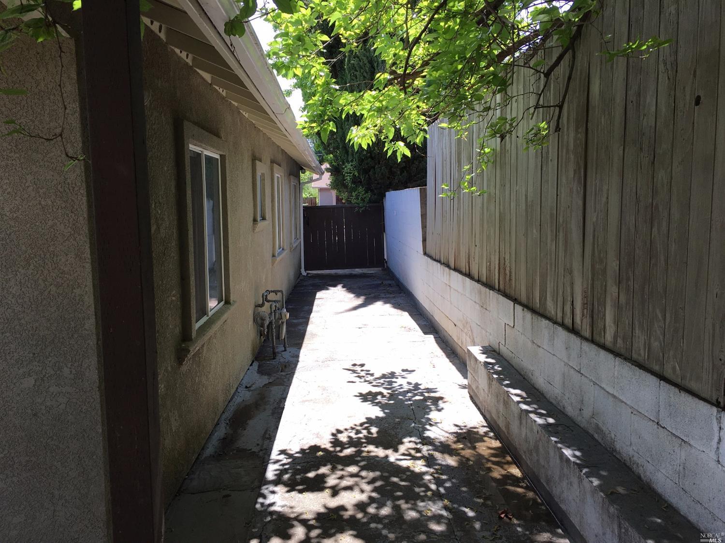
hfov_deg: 61.7
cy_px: 272
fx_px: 607
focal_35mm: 29
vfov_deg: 48.2
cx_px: 362
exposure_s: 1/370
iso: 25
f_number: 2.2
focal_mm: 4.15
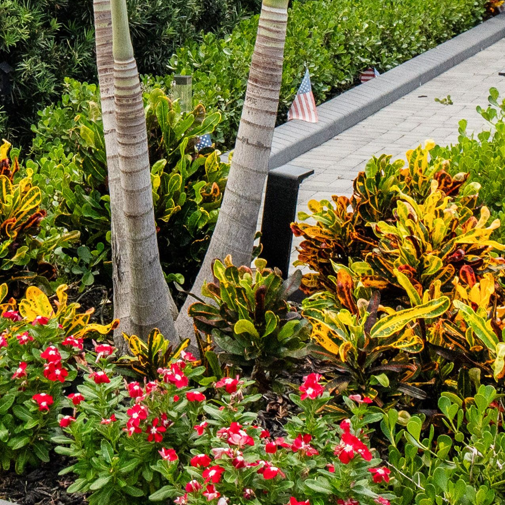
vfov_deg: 16.2
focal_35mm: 103
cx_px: 50
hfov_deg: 16.7
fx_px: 1700
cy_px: -112
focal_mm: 22
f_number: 8
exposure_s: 1/250
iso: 800
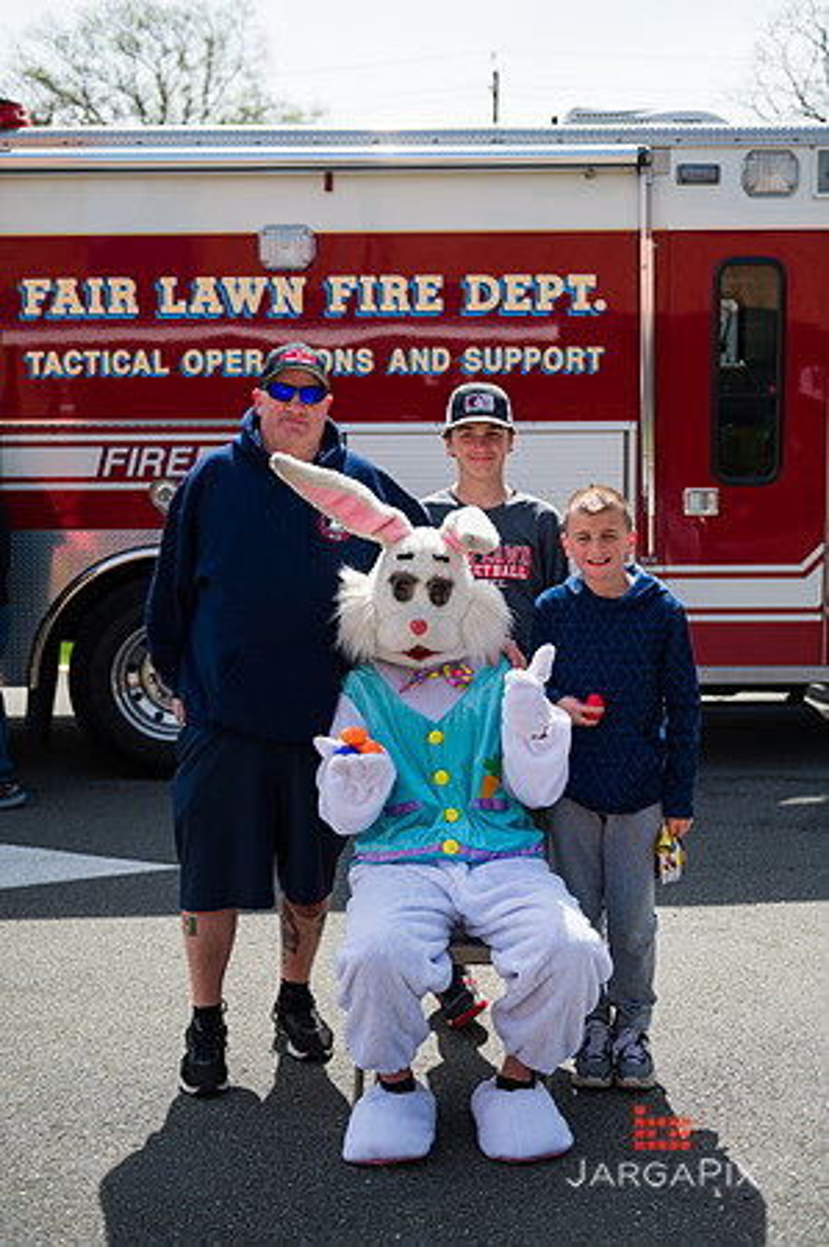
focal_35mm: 44
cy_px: 624
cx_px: 414
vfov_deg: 44.5
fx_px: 1523
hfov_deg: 30.4
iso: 200
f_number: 4
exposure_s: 1/2500
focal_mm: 44
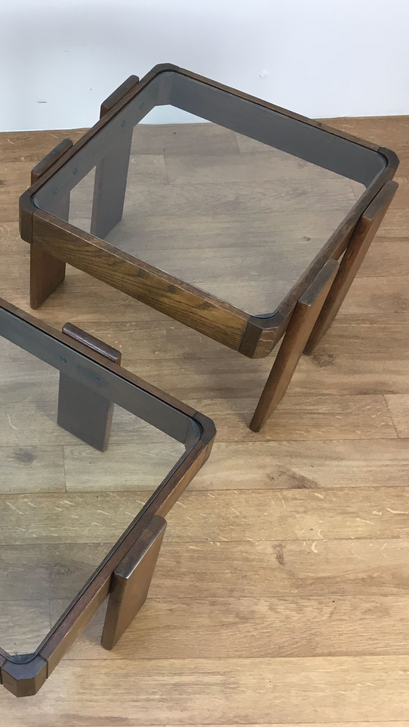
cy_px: 367
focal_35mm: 43
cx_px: -11
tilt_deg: -54.0
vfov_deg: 47.4
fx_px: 829
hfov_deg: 26.1
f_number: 2.2
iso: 40
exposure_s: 1/33
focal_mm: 4.15
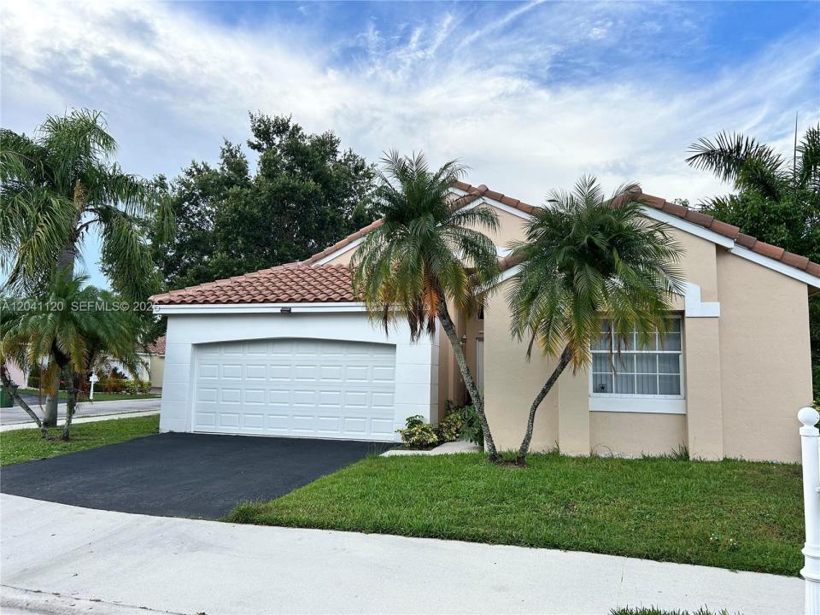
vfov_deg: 53.1
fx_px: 616
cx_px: 410
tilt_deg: +6.9
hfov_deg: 67.3
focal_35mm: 26
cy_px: 308
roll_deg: -1.8
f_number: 1.5
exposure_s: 1/1238
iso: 50
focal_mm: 5.7
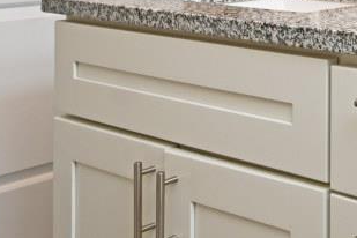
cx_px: 558
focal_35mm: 68
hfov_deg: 23.0
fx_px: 674
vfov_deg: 18.4
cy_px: -85
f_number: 4.5
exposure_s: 1/80
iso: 200
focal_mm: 14
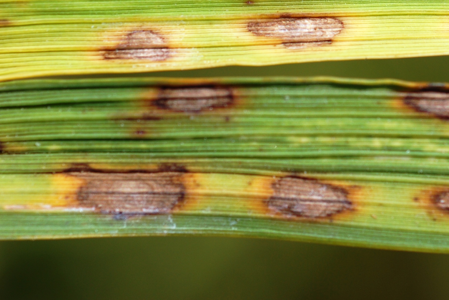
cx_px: 441
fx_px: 2335
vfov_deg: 7.3
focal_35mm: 187
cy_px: -3
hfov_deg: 10.9
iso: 100
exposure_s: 1/400
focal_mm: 60
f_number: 8
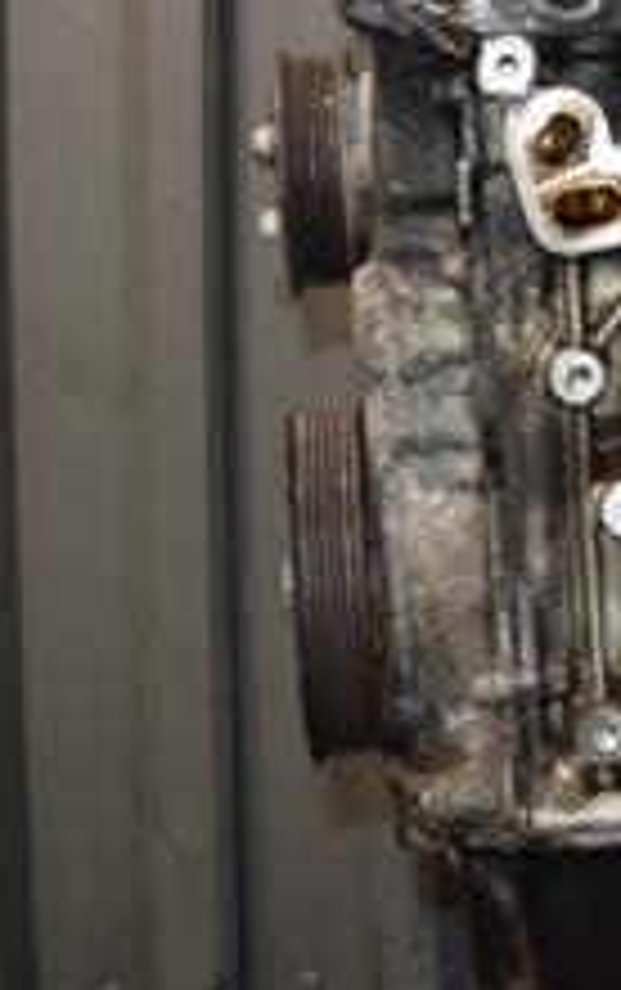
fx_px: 2026
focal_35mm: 75
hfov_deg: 16.1
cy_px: 252
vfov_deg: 27.1
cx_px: 904
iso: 800
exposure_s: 1/60
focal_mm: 18
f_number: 5
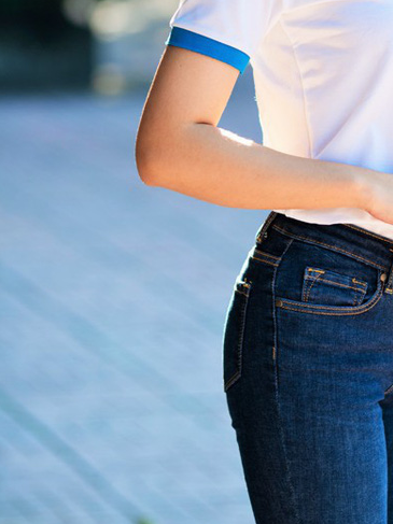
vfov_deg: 7.7
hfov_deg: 5.8
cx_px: 341
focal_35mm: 256
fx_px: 3877
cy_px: 62
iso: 250
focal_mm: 135
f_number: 2.8
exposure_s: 1/400
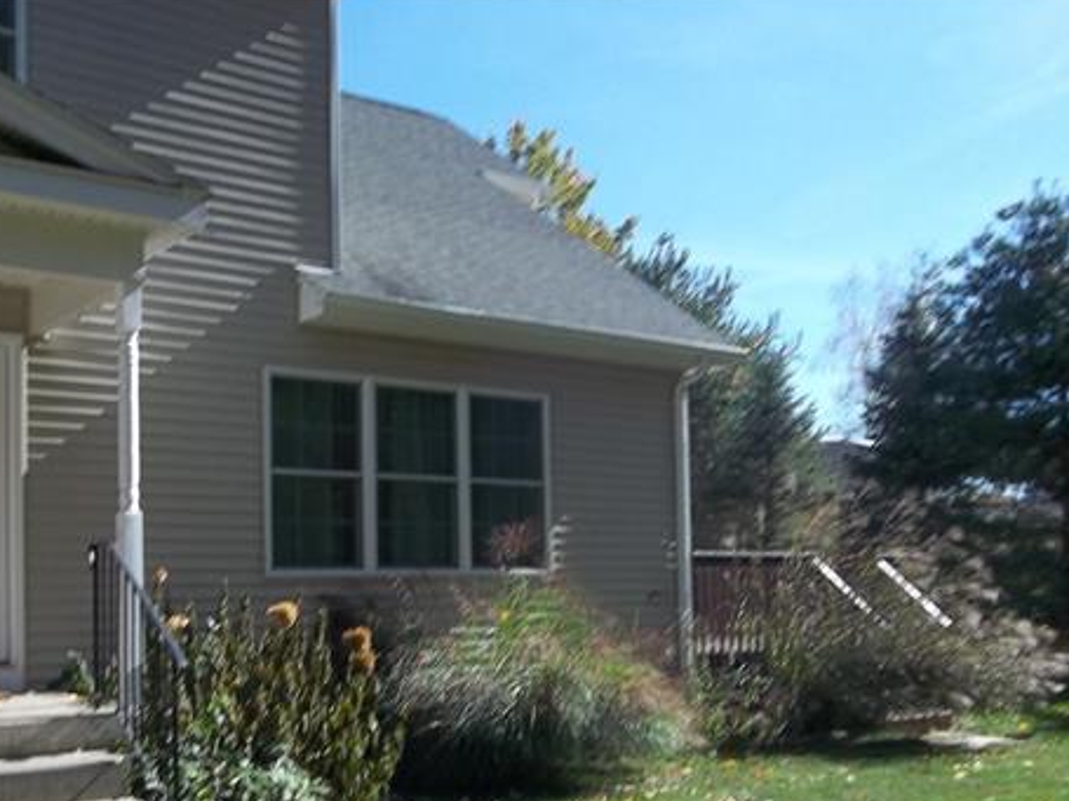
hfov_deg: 48.0
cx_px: 341
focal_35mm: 38
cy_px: 552
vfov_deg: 37.2
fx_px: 1173
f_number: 8.9
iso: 80
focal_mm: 4.9
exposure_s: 1/100
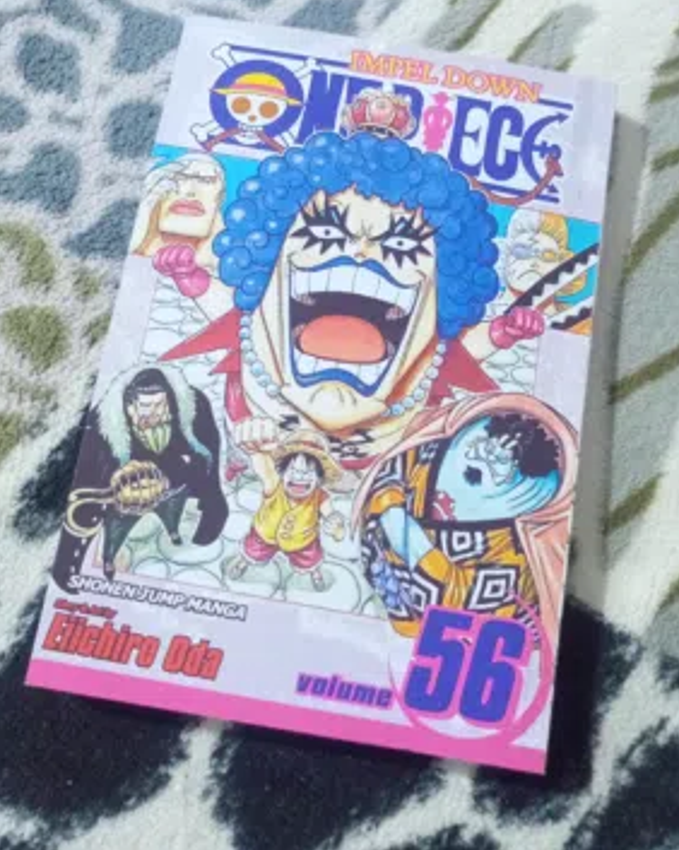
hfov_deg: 47.1
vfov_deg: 57.0
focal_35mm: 31
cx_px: 337
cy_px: 373
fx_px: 779
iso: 1225
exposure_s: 1/33.3
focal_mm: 4.69
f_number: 1.8
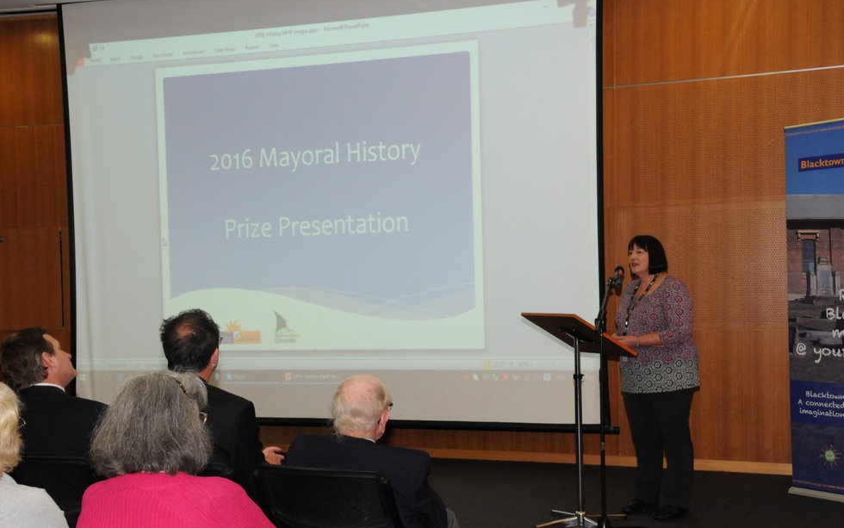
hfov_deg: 37.2
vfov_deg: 23.8
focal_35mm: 55
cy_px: 281
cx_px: 417
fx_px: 1254
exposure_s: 1/30
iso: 2000
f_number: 9
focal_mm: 35
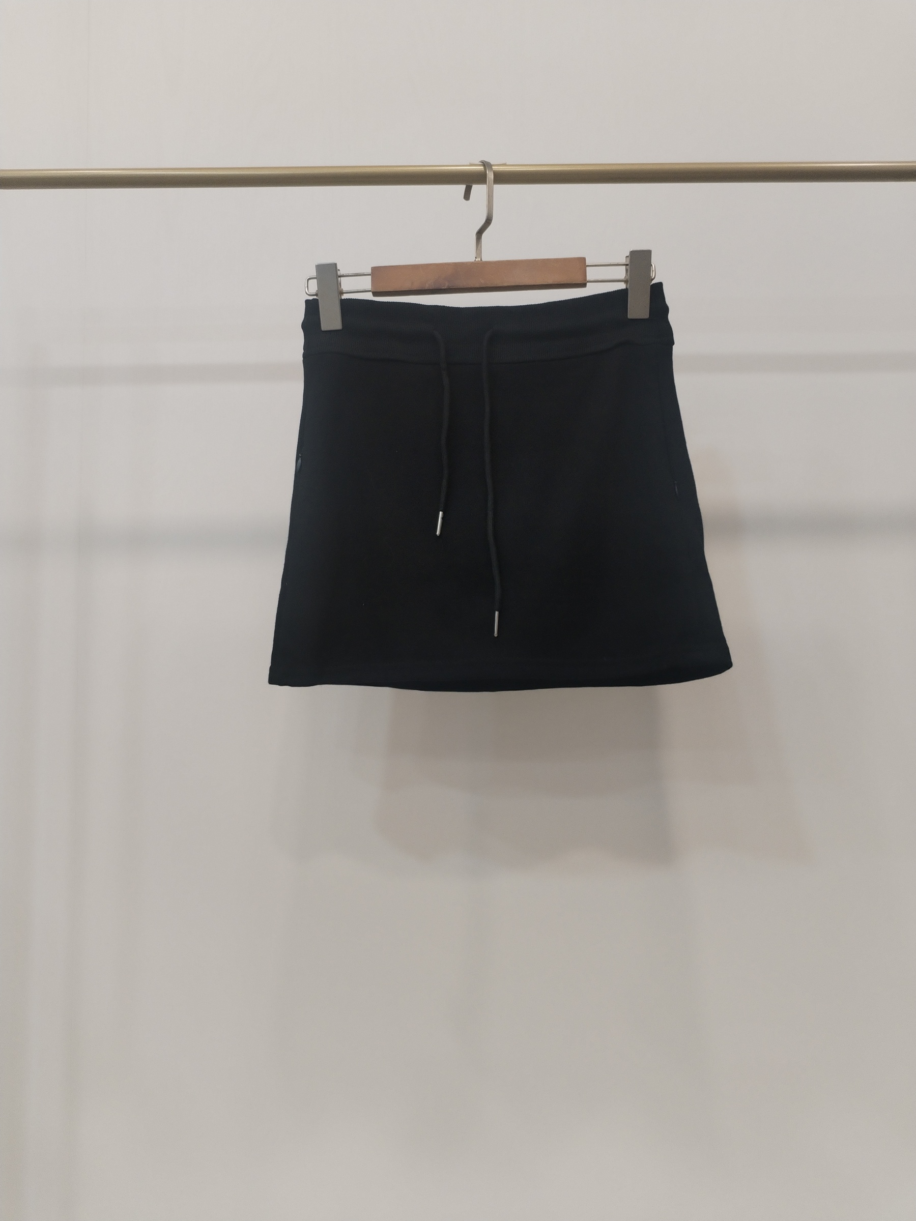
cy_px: 610
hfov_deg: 48.2
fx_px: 1023
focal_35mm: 29
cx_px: 458
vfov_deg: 61.7
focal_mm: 4.75
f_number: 1.8
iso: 335
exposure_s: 1/60
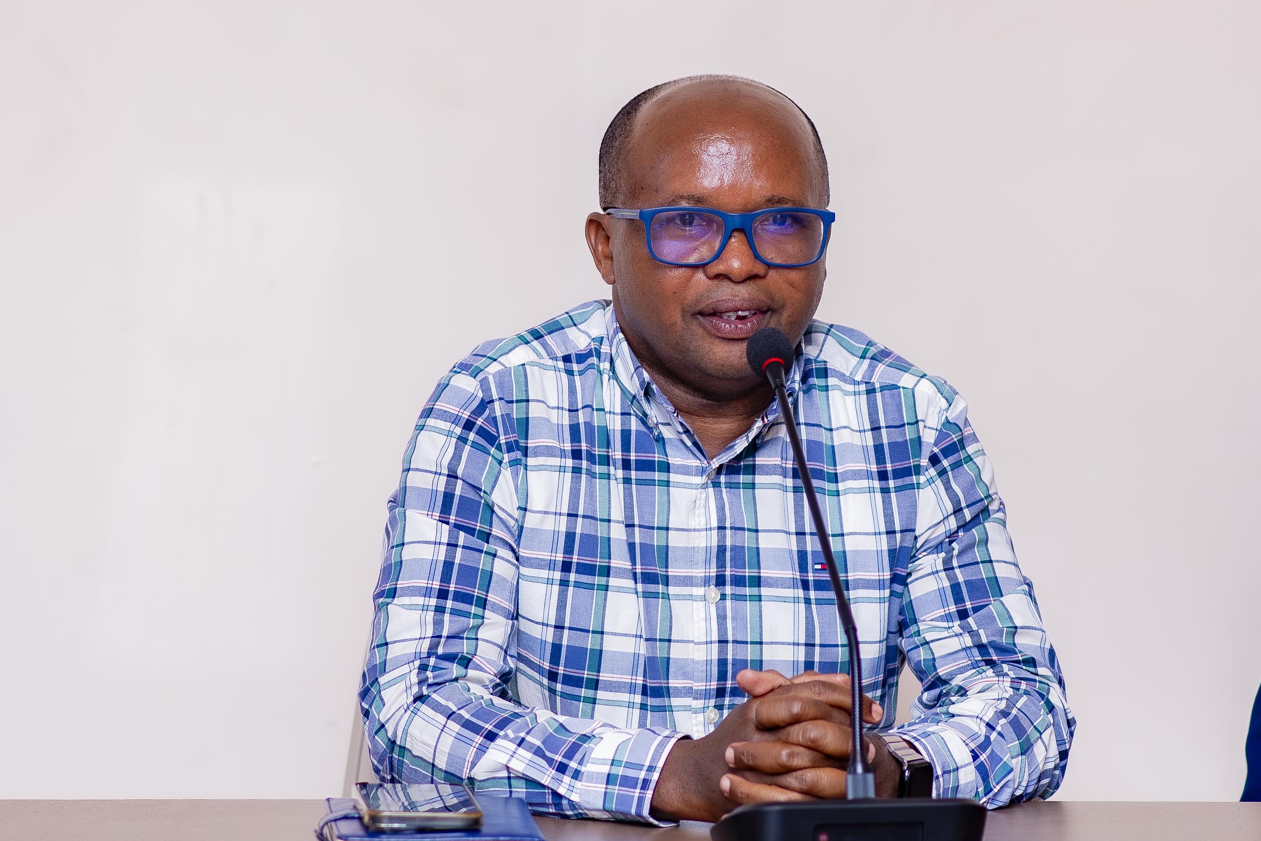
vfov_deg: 8.3
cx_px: 739
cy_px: 310
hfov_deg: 12.4
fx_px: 5780
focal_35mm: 165
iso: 400
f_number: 2.8
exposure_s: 1/125
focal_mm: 85
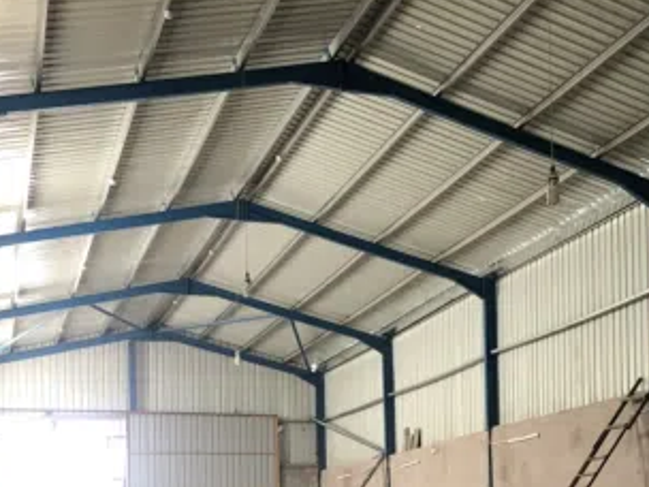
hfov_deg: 32.5
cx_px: 421
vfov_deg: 23.6
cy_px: 500
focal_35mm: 59
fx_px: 1106
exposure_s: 1/15
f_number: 1.8
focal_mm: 4
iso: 50
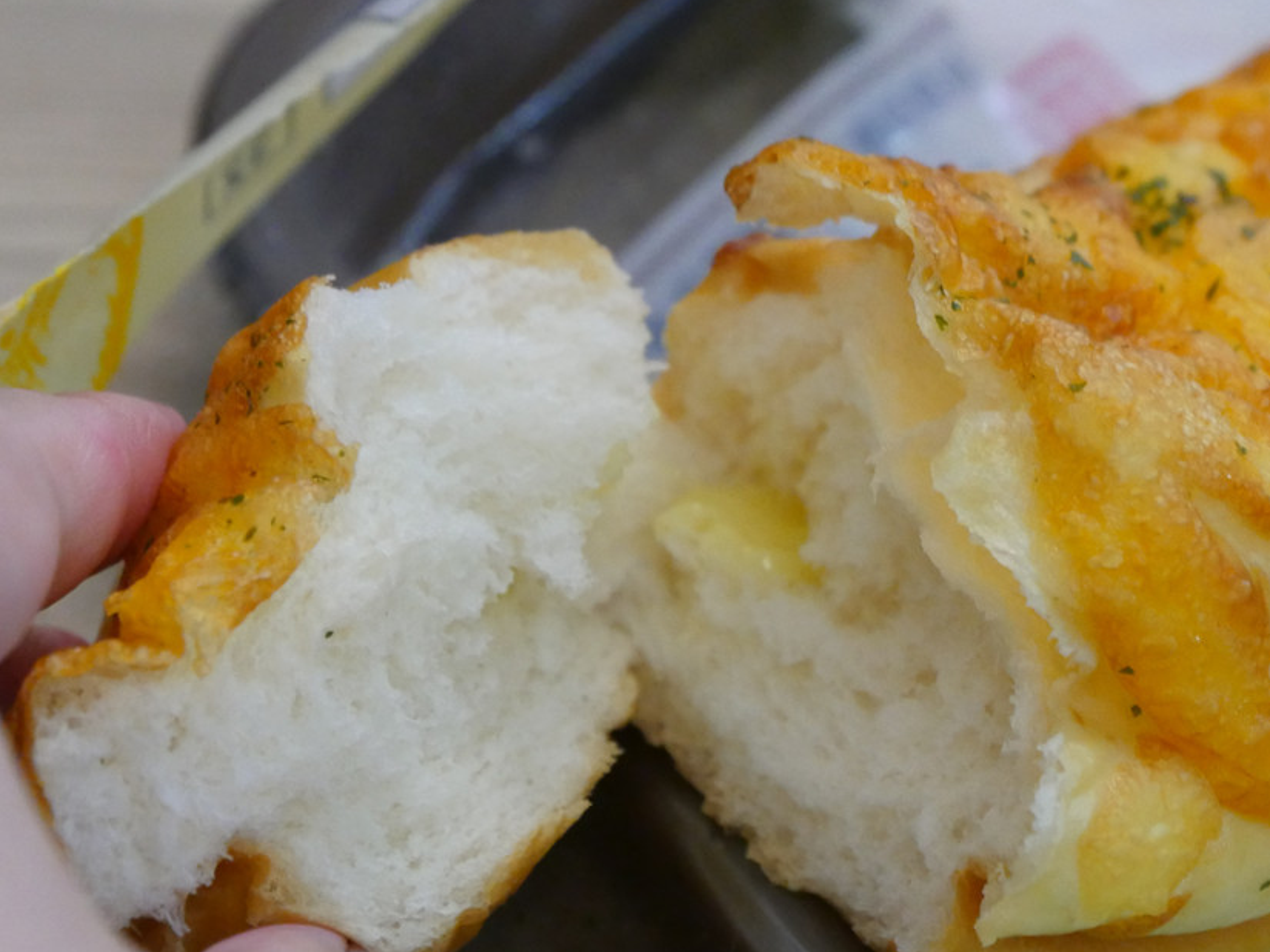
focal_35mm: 189
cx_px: 911
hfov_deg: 10.4
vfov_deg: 7.9
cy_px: 661
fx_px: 6935
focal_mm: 65
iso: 3200
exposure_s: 1/160
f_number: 5.3
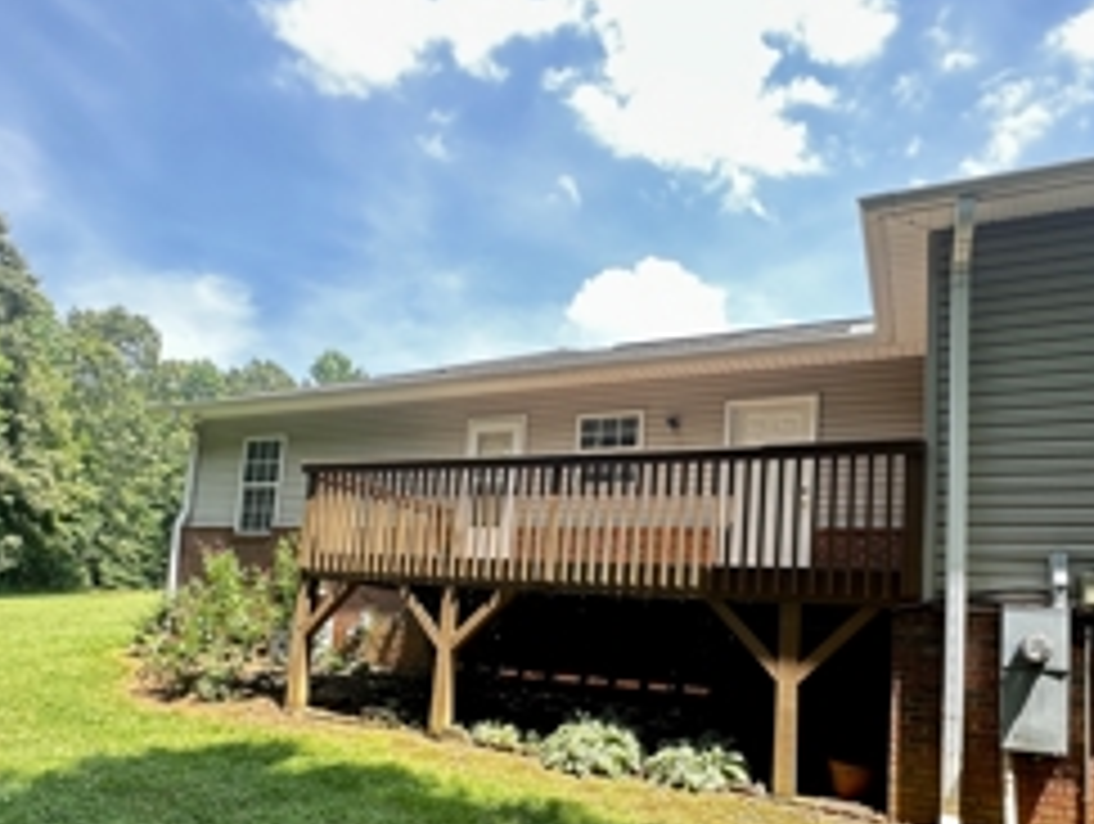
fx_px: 728
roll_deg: -4.4
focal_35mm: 23
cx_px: 594
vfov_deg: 57.4
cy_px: 563
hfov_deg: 73.7
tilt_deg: +7.0
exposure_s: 1/206
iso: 40
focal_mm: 2.22
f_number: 2.2
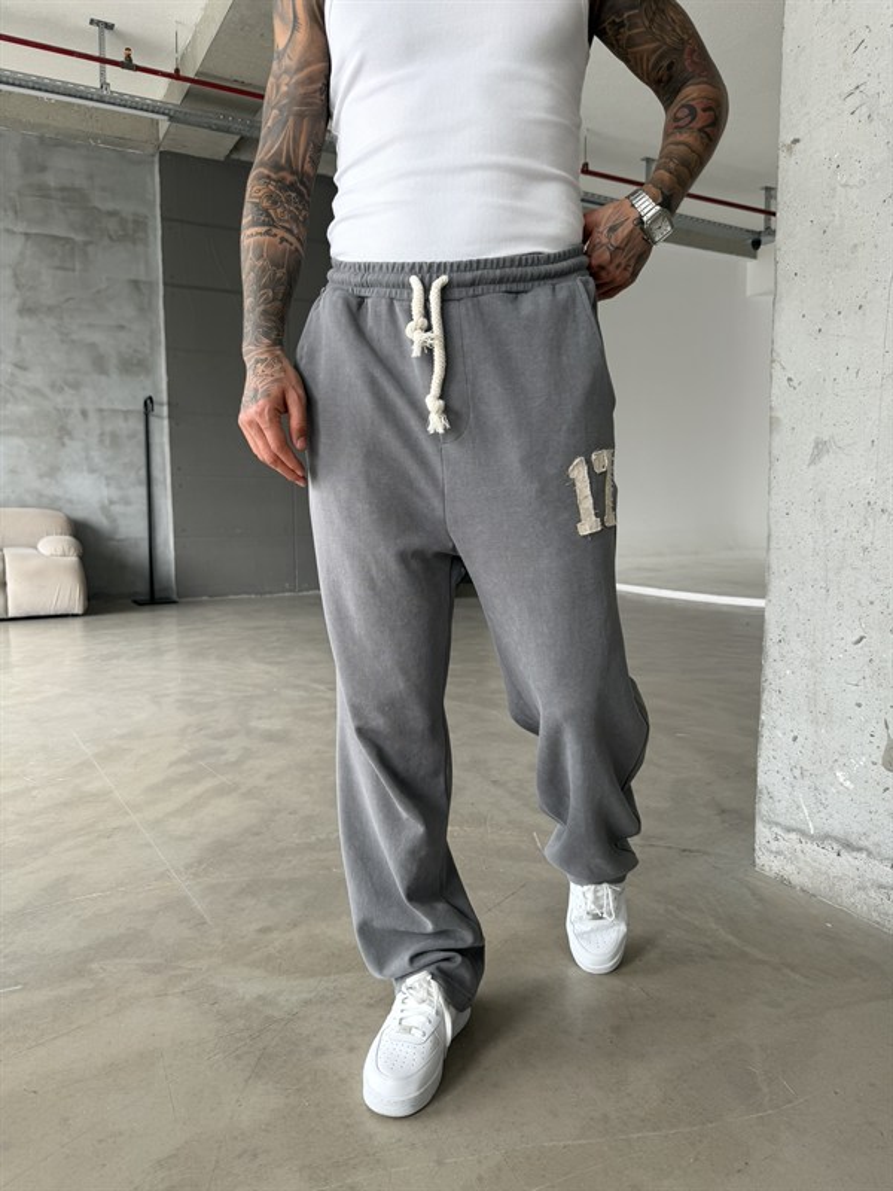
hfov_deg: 56.8
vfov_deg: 71.6
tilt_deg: -6.5
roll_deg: +0.1
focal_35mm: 24
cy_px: 596
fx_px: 826
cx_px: 446
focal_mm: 6.76
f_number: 1.78
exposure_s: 1/125
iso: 50
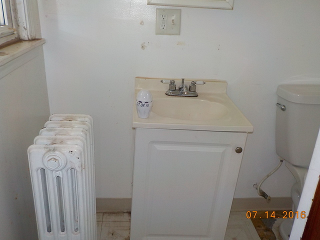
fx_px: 277
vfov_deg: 46.8
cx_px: 160
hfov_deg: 60.0
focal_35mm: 30
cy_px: 120
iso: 200
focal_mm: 4.1
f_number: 3.3
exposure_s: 1/30
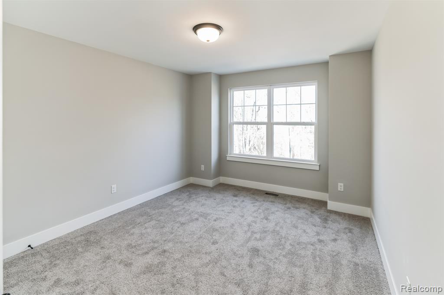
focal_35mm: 16
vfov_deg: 73.7
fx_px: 197
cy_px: 148
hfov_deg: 96.8
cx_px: 222
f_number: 5.6
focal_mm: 16
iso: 100
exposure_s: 1/30
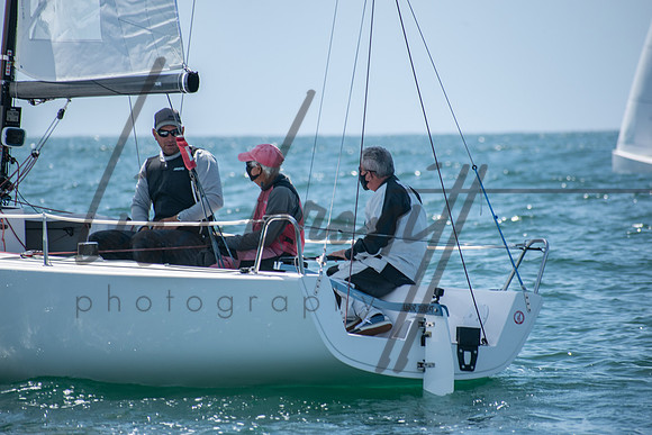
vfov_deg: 4.0
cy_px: 218
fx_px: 6250
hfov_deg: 6.0
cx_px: 326
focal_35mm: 345
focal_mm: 230
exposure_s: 1/1000
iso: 200
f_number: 6.3
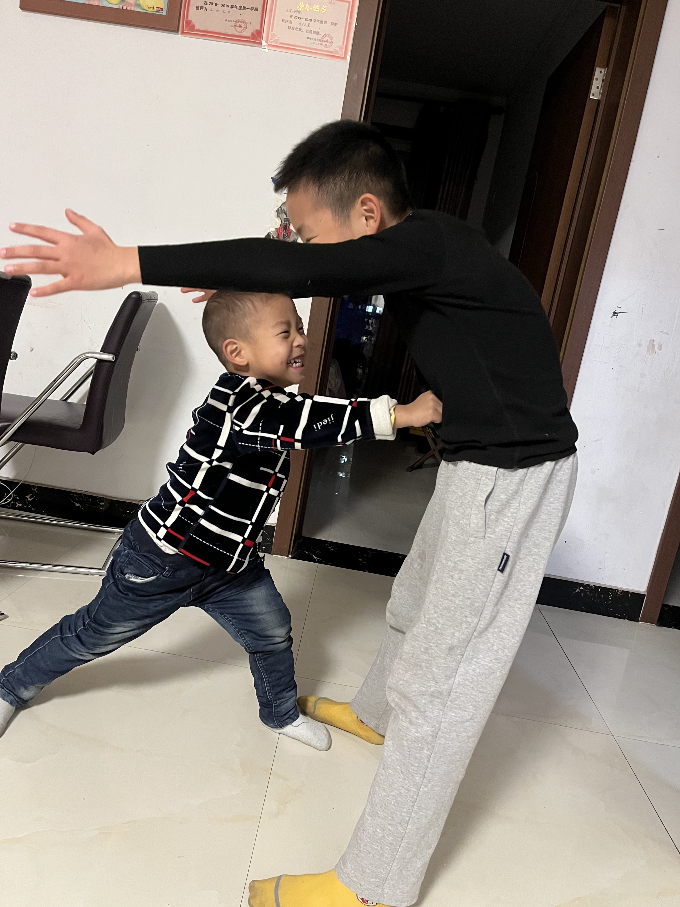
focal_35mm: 26
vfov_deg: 67.3
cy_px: 454
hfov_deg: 53.1
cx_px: 340
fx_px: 681
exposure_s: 1/33
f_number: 1.6
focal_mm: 5.1
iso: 640
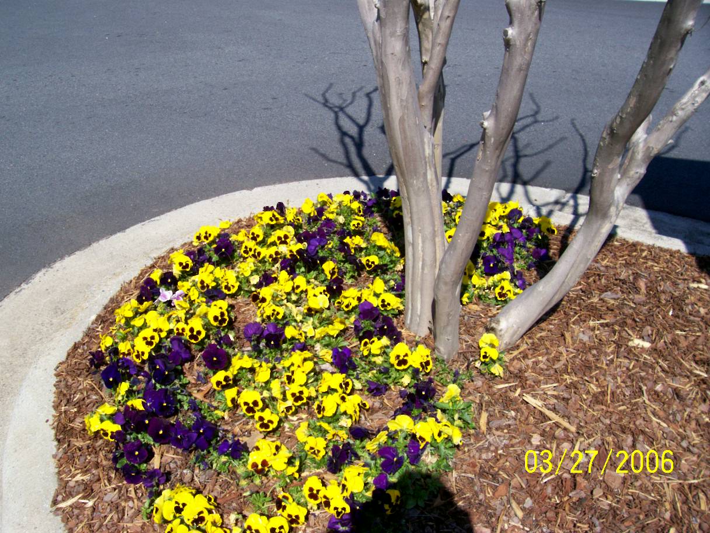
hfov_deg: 54.0
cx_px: 355
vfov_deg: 41.8
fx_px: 697
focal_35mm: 34
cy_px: 266
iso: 80
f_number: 5.1
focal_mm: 5.6
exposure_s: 1/559
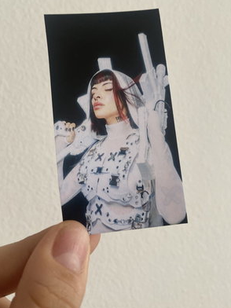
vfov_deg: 53.9
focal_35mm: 34
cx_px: 79
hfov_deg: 41.3
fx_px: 303
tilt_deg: -3.2
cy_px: 138
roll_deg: +0.3
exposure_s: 1/121
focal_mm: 4.25
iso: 125
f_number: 1.8
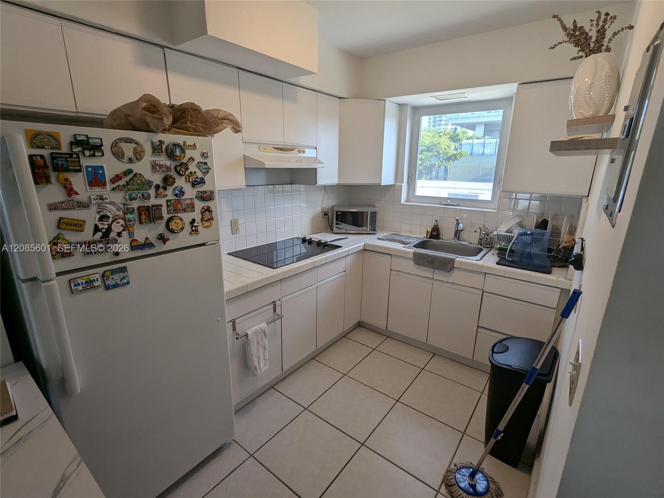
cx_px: 332
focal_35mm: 16
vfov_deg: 78.1
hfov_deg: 94.5
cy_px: 249
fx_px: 307
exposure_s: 1/146
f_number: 2.2
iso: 54
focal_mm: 2.35
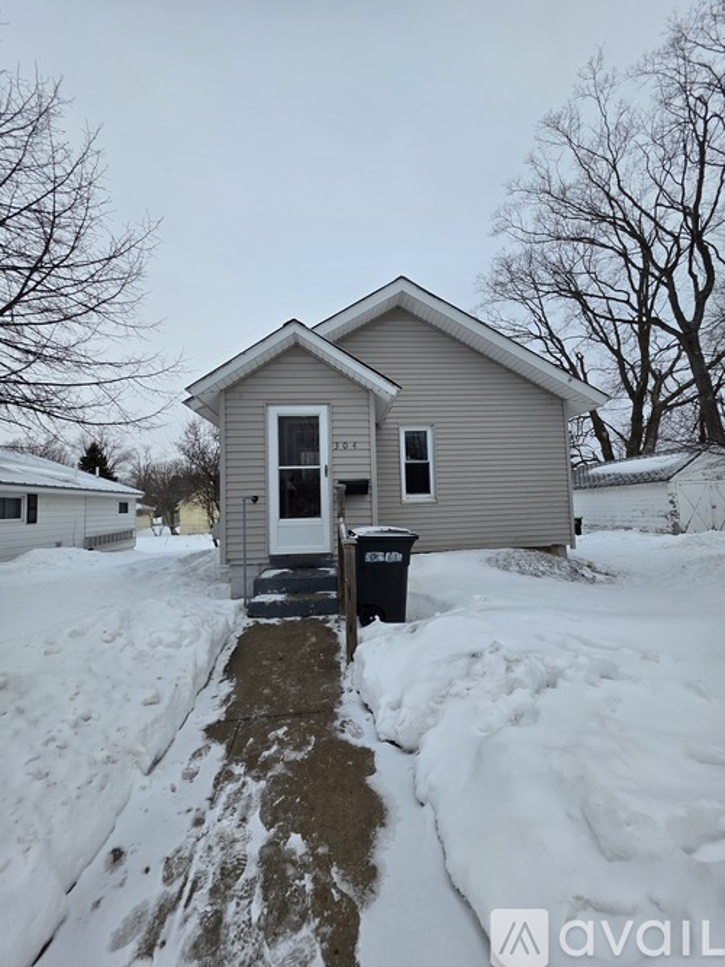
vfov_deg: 106.2
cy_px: 484
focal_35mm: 13
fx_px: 363
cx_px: 362
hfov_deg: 89.9
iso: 40
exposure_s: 1/1139
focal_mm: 2.2
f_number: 1.9
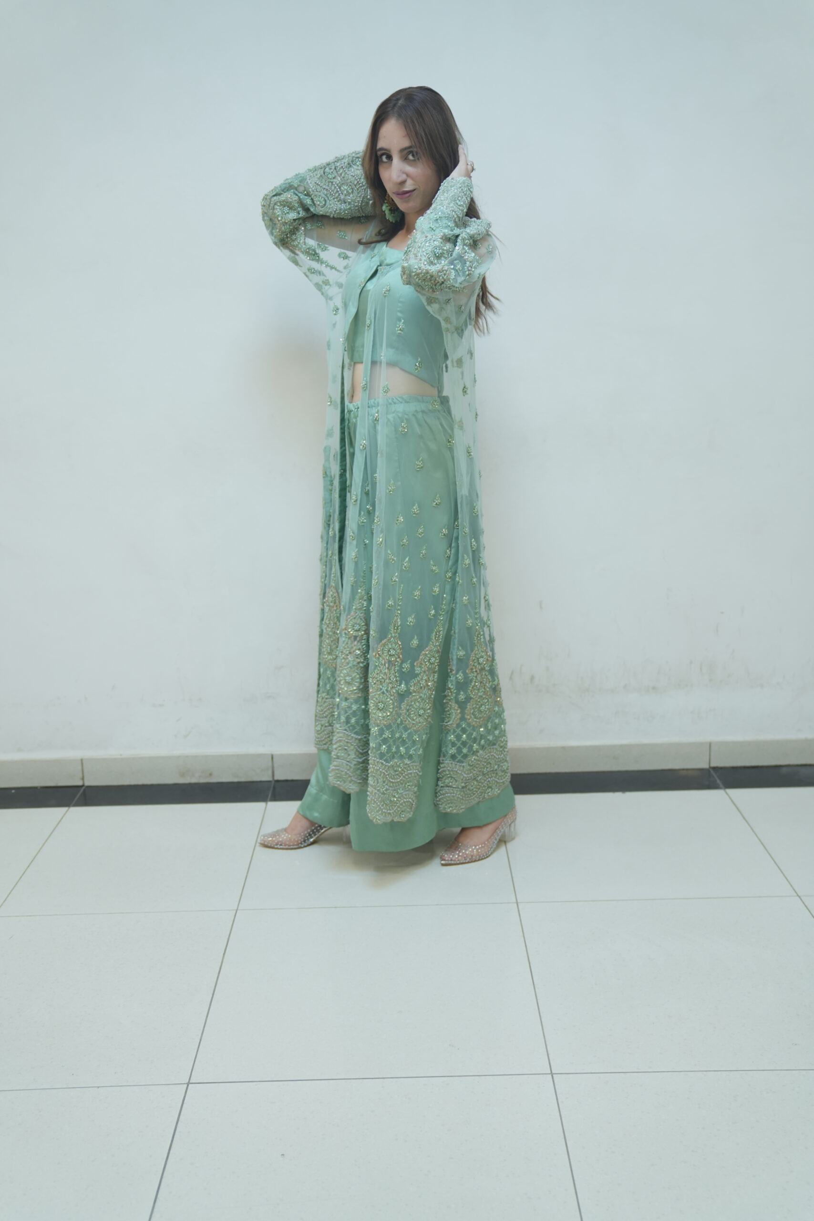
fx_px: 1187
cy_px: 610
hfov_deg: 37.9
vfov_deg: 54.4
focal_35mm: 35
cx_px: 407
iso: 500
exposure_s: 1/100
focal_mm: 35
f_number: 2.8
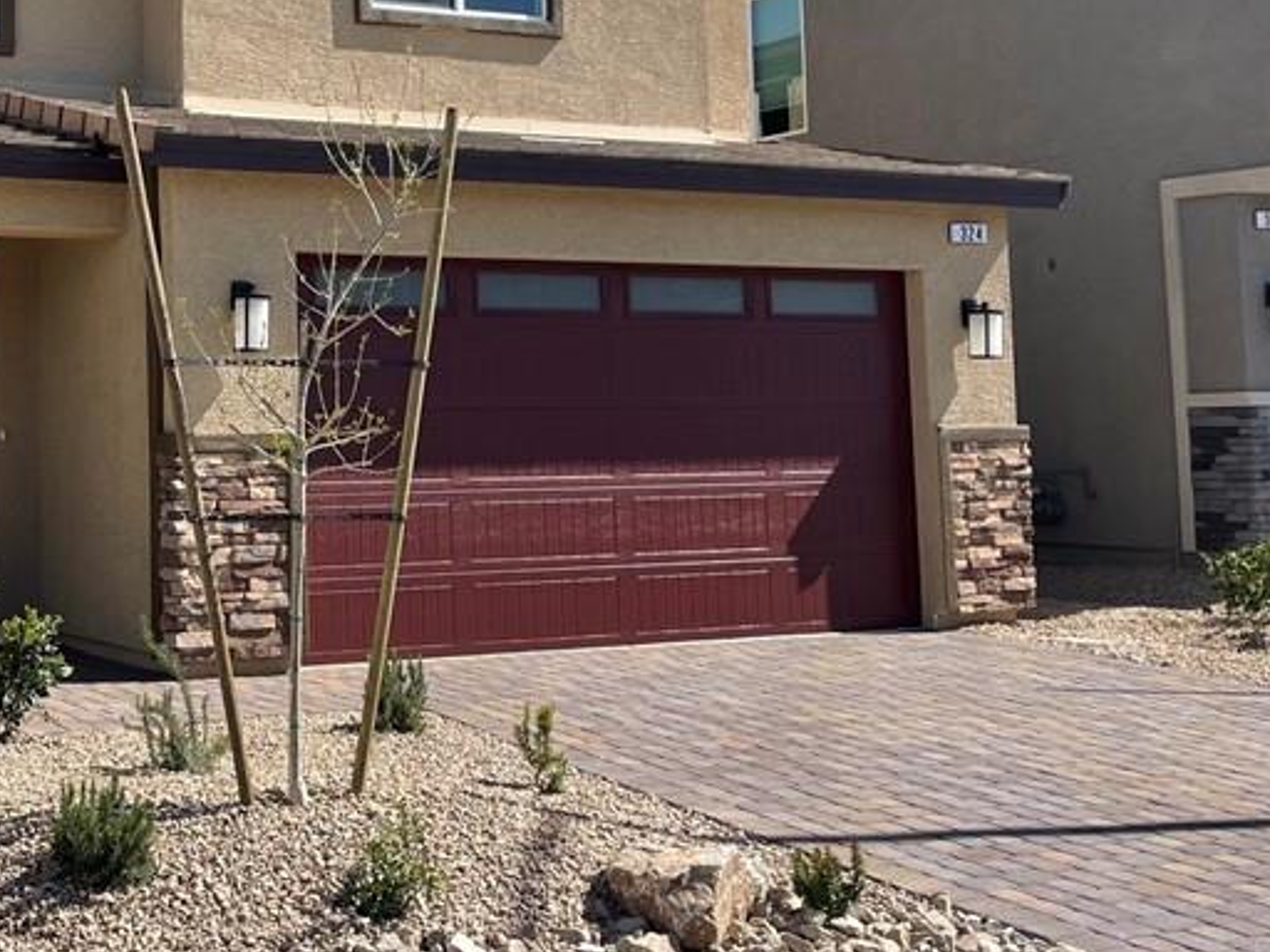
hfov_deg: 34.9
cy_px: 298
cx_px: 144
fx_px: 1908
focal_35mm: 52
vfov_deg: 27.8
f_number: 1.6
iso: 32
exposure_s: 1/2817
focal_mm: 4.2
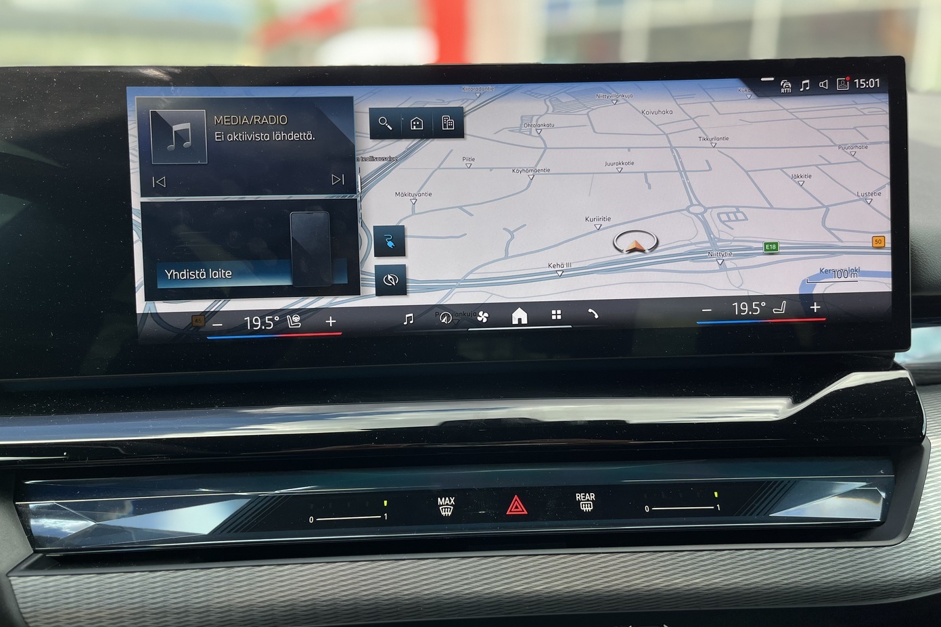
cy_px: 306
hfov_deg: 65.5
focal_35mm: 28
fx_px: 732
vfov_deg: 46.4
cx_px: 476
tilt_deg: -14.1
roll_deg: -1.0
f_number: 1.6
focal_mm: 5.1
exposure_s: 1/499
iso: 50
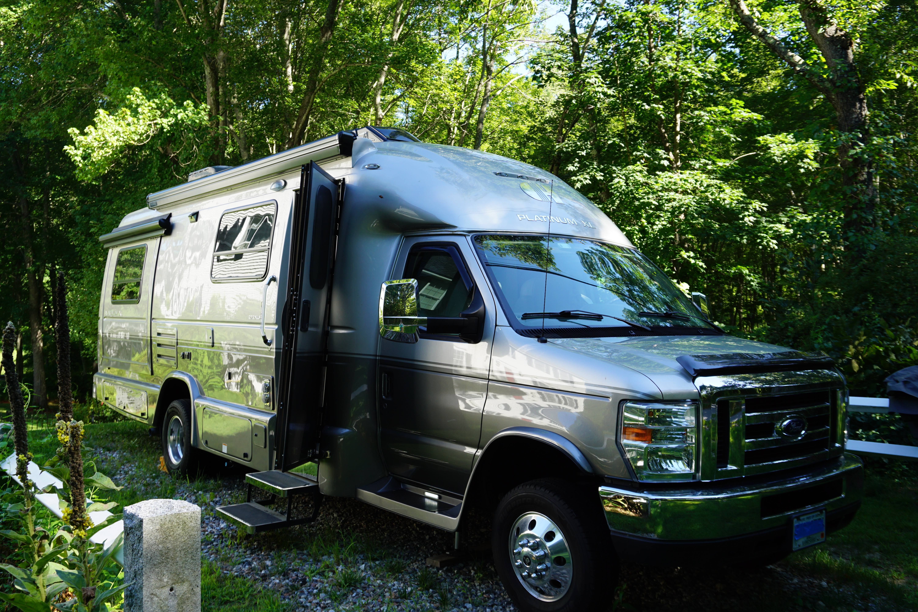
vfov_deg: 41.7
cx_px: 459
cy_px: 306
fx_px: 803
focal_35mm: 32
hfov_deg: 59.5
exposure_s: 1/60
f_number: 5.6
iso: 100
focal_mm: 21
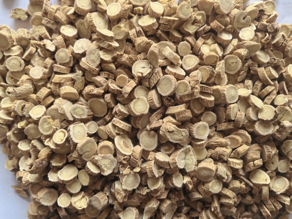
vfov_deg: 51.4
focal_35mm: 27
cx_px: 146
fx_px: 228
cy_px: 110
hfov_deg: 65.3
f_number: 2
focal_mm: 5.75
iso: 64
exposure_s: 1/100
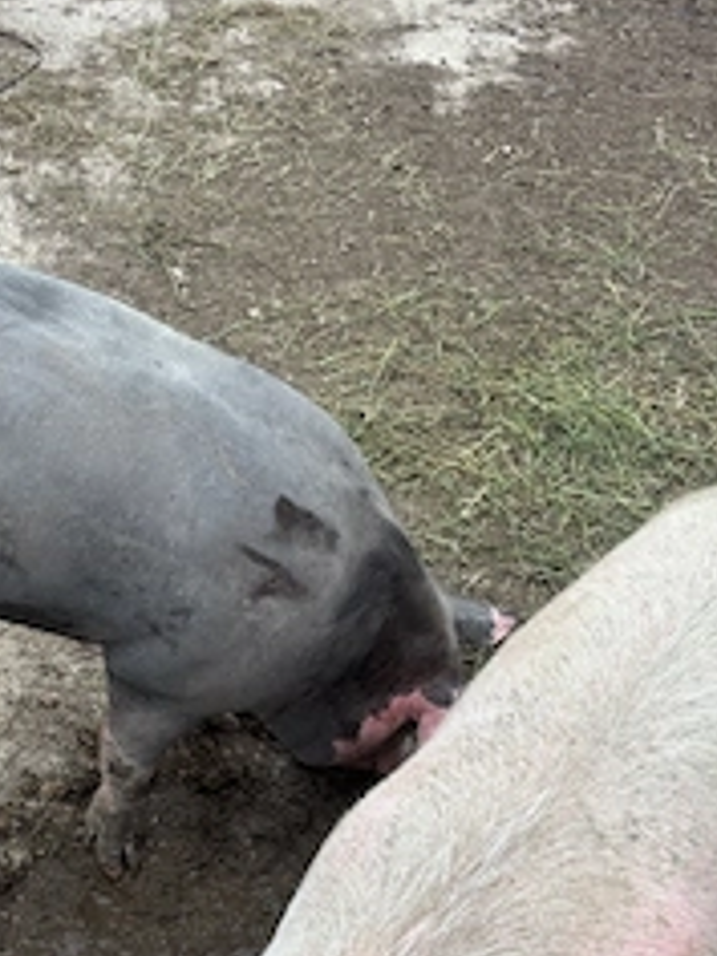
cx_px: 292
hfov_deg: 32.8
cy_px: 648
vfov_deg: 42.3
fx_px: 1215
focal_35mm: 44
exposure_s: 1/568
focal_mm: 5.96
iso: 50
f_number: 1.6
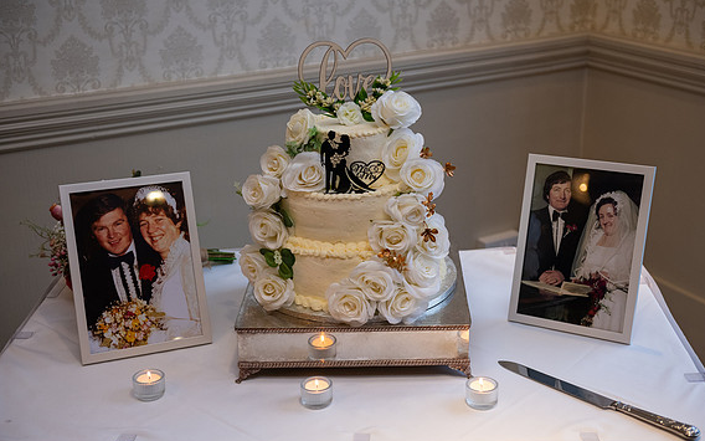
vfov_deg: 25.8
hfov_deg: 40.3
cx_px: 359
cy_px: 228
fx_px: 961
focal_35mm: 50
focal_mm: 48
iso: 800
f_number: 3.5
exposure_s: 1/160
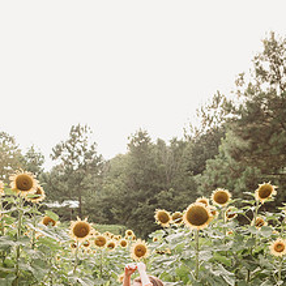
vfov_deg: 36.8
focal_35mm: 42
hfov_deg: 39.9
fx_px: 393
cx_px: 120
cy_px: 270
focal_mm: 24
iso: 125
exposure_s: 1/320
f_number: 2.2
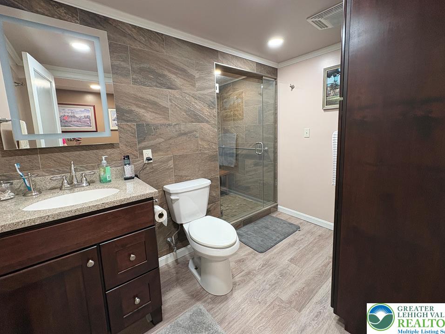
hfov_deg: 98.2
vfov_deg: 81.6
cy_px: 156
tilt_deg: -6.5
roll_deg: +2.1
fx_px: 193
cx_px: 223
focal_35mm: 15
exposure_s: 1/60
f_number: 2.2
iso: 160
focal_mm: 2.22
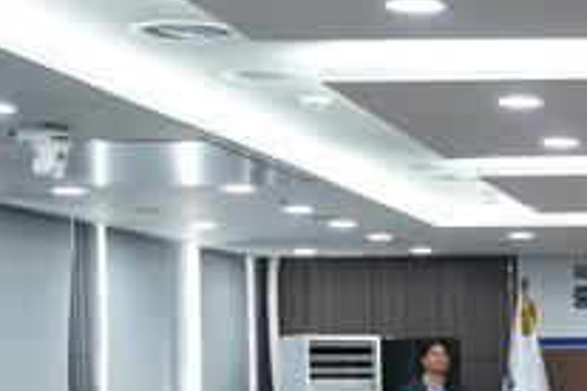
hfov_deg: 17.6
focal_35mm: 106
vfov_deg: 12.6
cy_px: 458
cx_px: 845
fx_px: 1728
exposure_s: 1/161
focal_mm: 35
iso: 3200
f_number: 5.6
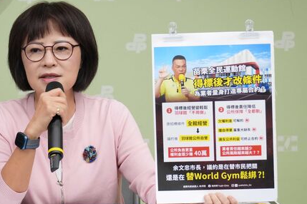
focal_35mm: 376
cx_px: 121
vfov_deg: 3.7
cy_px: 99
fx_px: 3204
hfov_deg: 5.5
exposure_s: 1/160
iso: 2500
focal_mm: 179
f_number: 6.3
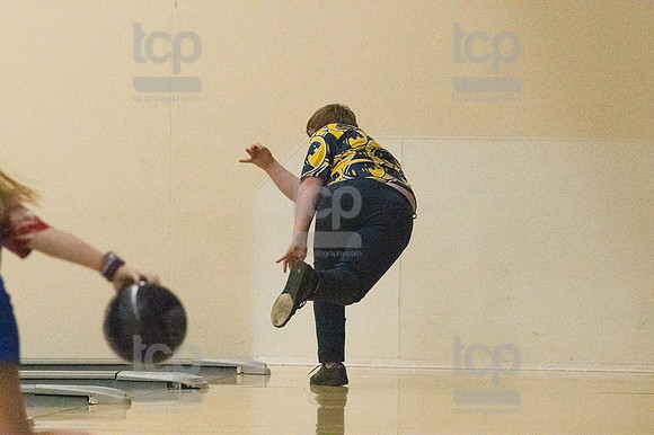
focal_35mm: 195
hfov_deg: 10.6
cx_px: 327
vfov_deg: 7.0
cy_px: 218
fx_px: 3540
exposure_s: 1/1250
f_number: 4.5
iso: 10000
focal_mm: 130
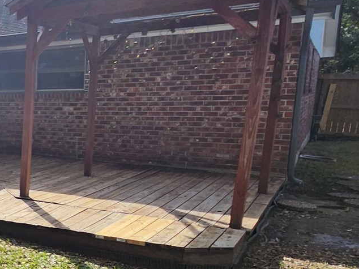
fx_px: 435
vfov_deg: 34.1
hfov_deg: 34.6
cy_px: 169
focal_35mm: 42
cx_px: -84
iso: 32
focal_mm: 1.74
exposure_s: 1/1472
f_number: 2.2
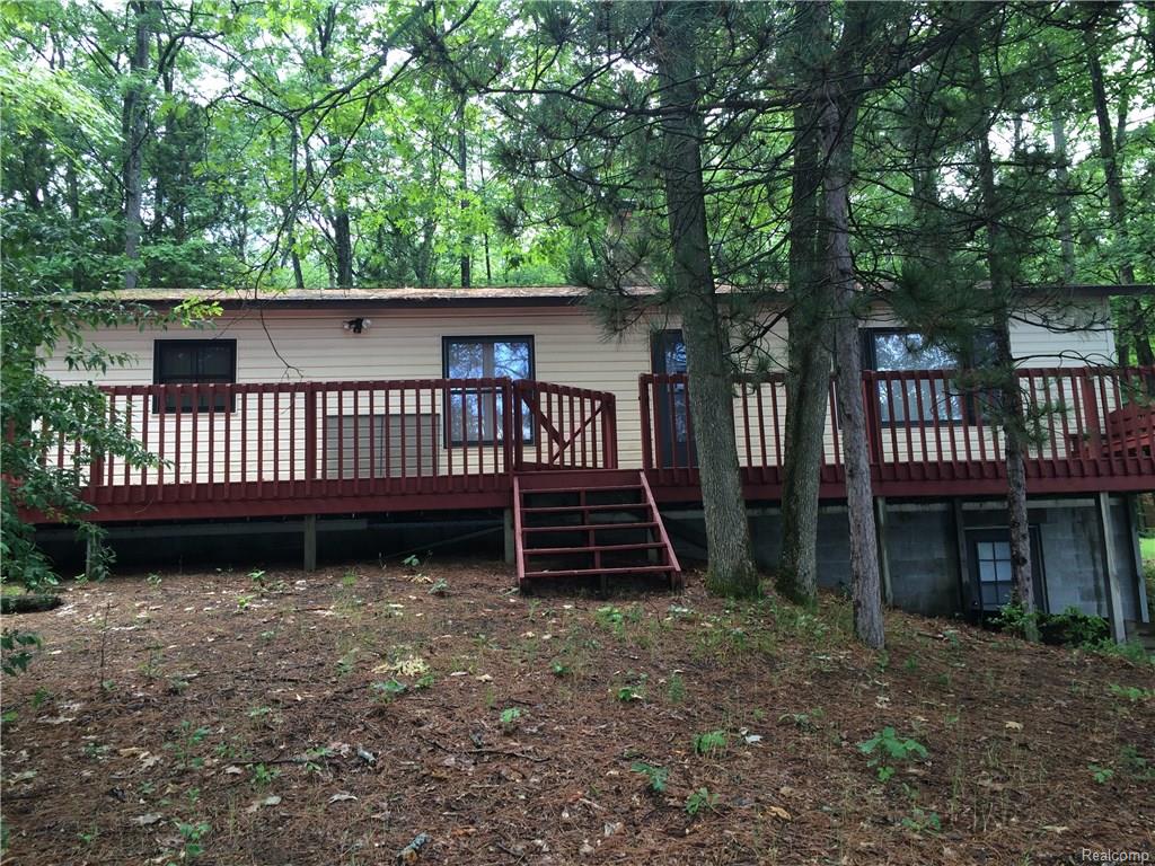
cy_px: 433
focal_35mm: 29
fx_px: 968
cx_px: 578
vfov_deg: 48.2
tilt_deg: +7.5
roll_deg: +2.3
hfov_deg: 61.7
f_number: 2.2
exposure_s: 1/120
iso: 40
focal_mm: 4.15
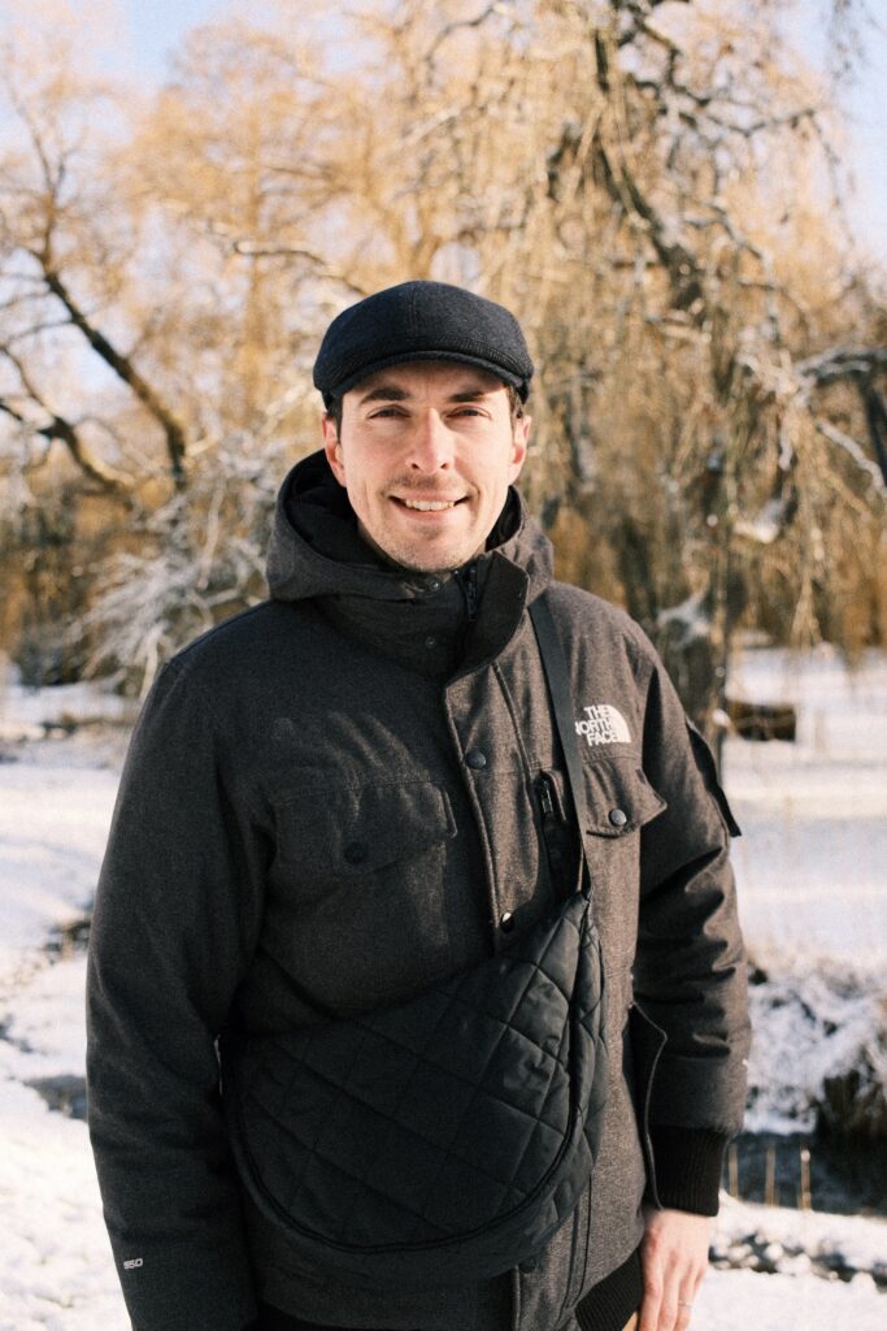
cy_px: 666
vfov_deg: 49.5
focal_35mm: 39
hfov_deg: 34.2
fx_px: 1441
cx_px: 444
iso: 640
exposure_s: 1/1600
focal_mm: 25.9
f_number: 3.2
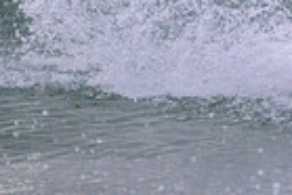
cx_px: 599
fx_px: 27103
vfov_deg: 0.4
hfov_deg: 0.6
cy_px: -142
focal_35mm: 3338
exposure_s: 1/2000
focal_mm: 800
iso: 2200
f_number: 11
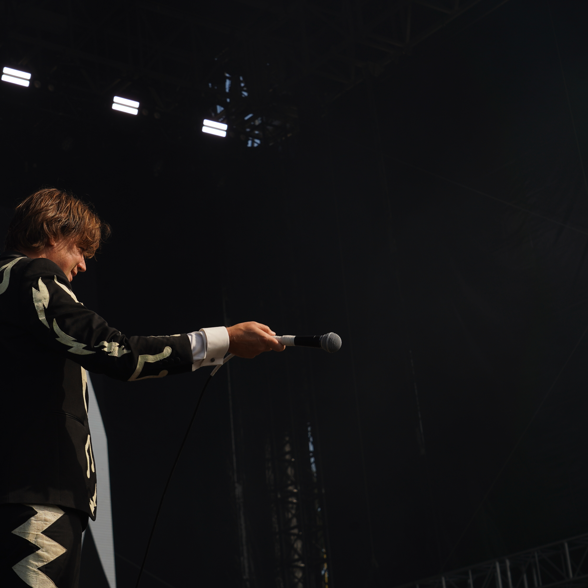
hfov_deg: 22.0
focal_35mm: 78
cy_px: 294
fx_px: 1499
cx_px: 156
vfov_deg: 22.2
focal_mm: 61
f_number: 8
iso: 100
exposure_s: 1/400
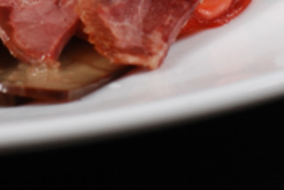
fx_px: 3453
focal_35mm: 437
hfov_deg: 4.7
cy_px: -332
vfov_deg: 3.1
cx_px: -150
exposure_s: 1/125
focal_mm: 50
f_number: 10
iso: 100
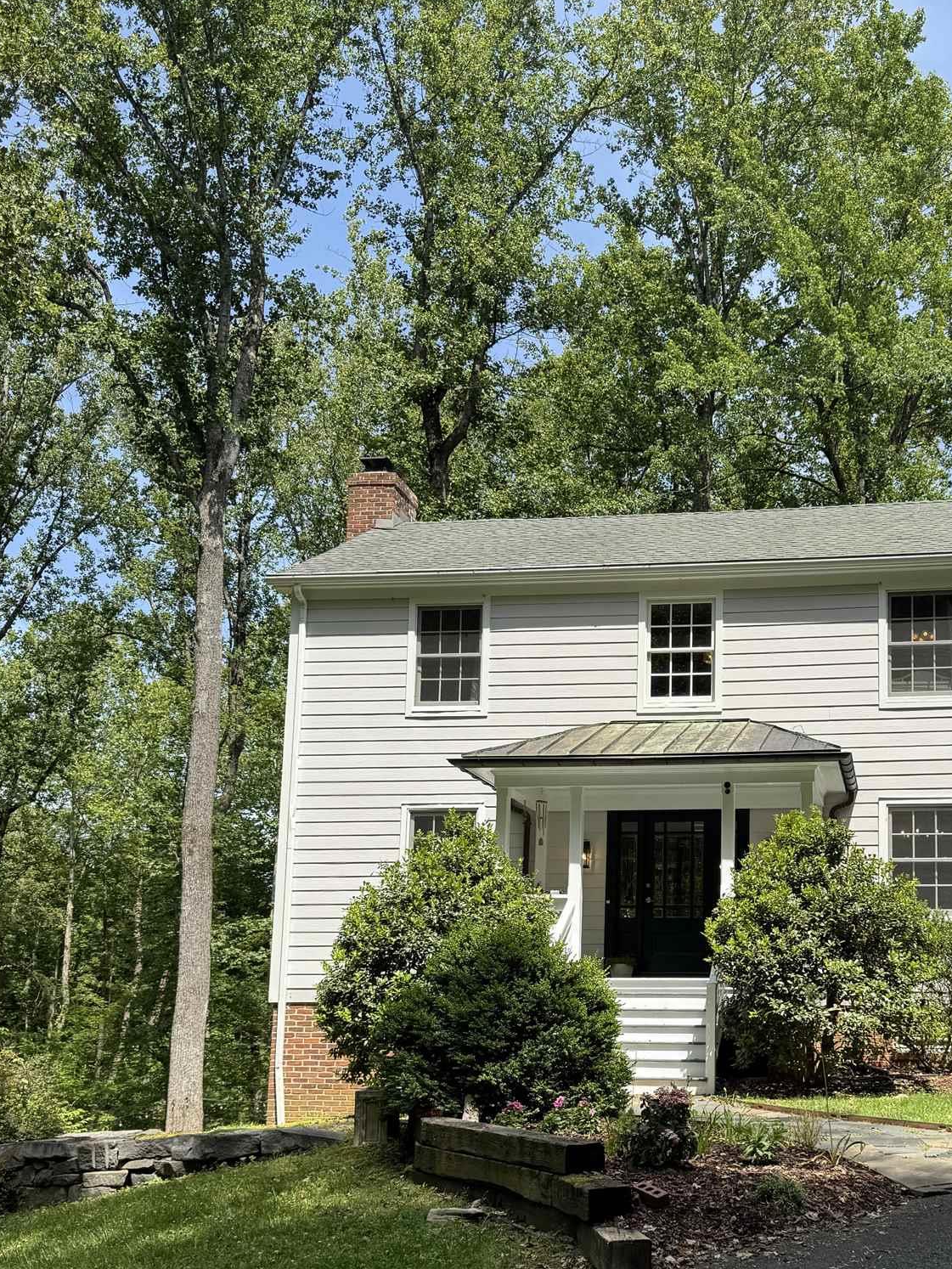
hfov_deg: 37.7
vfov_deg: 49.4
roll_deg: -1.1
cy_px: 835
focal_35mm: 37
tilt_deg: +8.0
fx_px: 1356
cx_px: 713
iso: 80
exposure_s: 1/2174
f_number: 1.78
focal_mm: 6.76
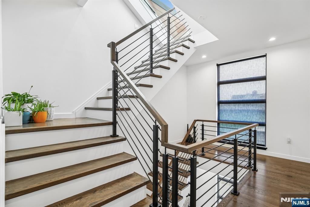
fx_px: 138
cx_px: 155
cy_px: 104
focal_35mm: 16
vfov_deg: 73.7
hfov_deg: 96.8
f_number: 8
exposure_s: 1/10
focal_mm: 16
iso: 400
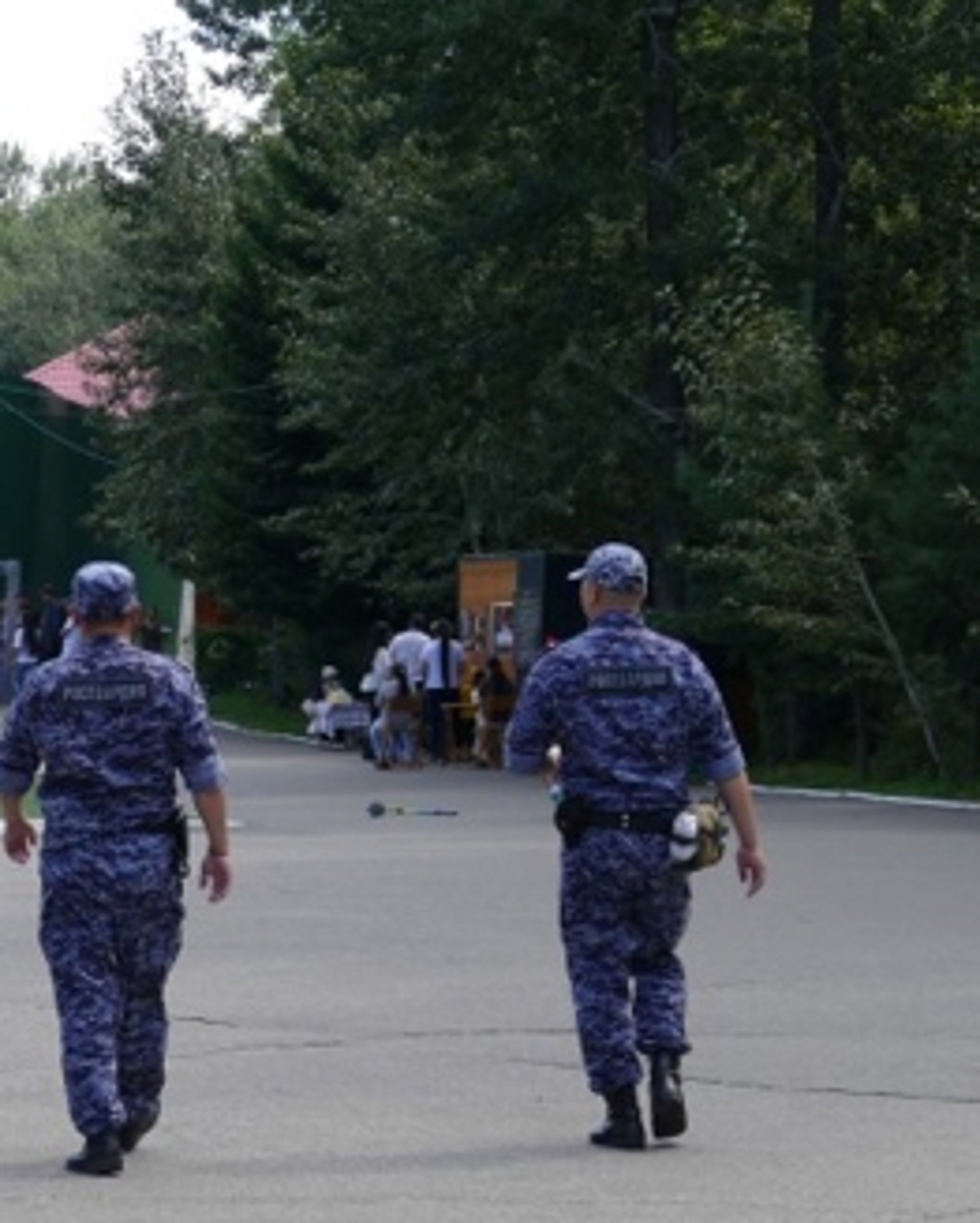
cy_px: 741
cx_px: -64
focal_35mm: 144
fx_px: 5216
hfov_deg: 10.6
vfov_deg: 13.4
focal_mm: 24.33
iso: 125
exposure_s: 1/400
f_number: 3.6
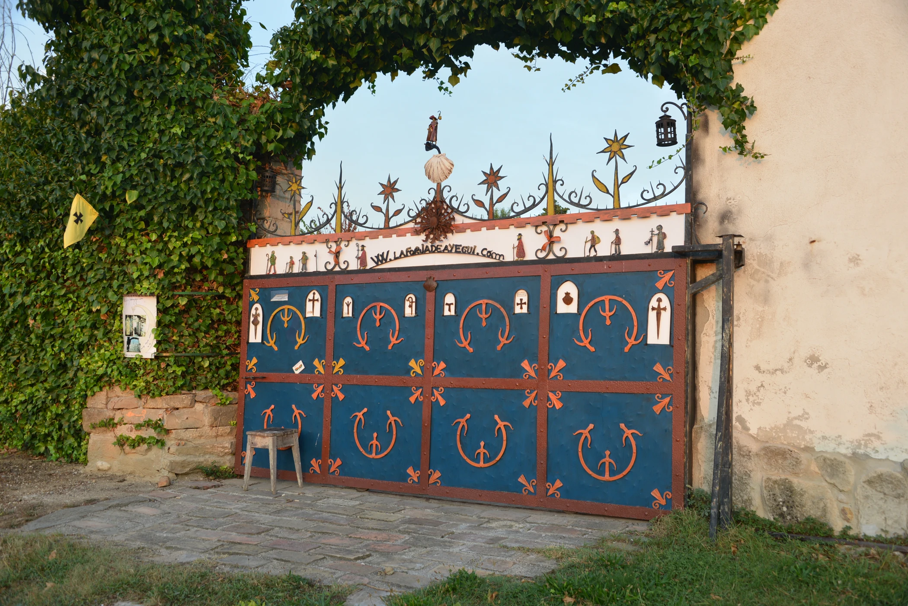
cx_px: 454
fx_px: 908
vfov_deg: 36.9
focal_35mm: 36
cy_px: 303
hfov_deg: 53.1
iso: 400
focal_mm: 36
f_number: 5
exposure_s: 1/100
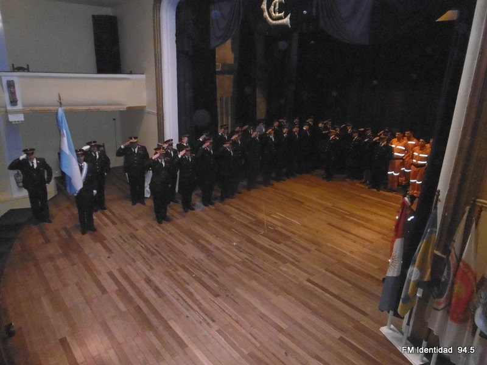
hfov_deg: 71.6
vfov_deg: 56.8
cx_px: 244
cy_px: 182
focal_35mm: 24
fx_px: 338
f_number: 3.1
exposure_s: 1/100
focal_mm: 4.3
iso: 800
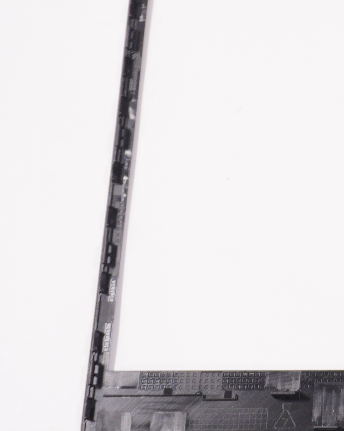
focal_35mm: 125
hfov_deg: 11.3
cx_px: 654
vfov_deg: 15.3
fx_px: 1591
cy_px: 108
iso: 640
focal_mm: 28
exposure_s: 1/160
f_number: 6.3
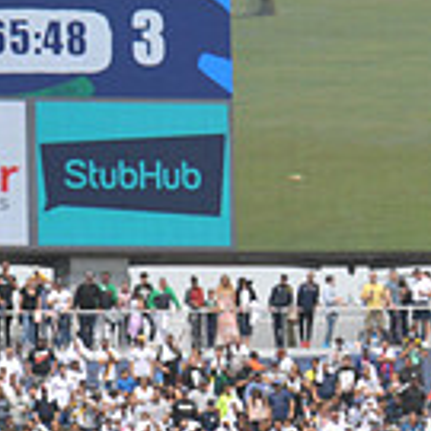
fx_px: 6691
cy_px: 19
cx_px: 613
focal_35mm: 475
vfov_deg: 3.7
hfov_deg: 3.7
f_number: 11
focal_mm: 130
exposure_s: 1/500
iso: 320
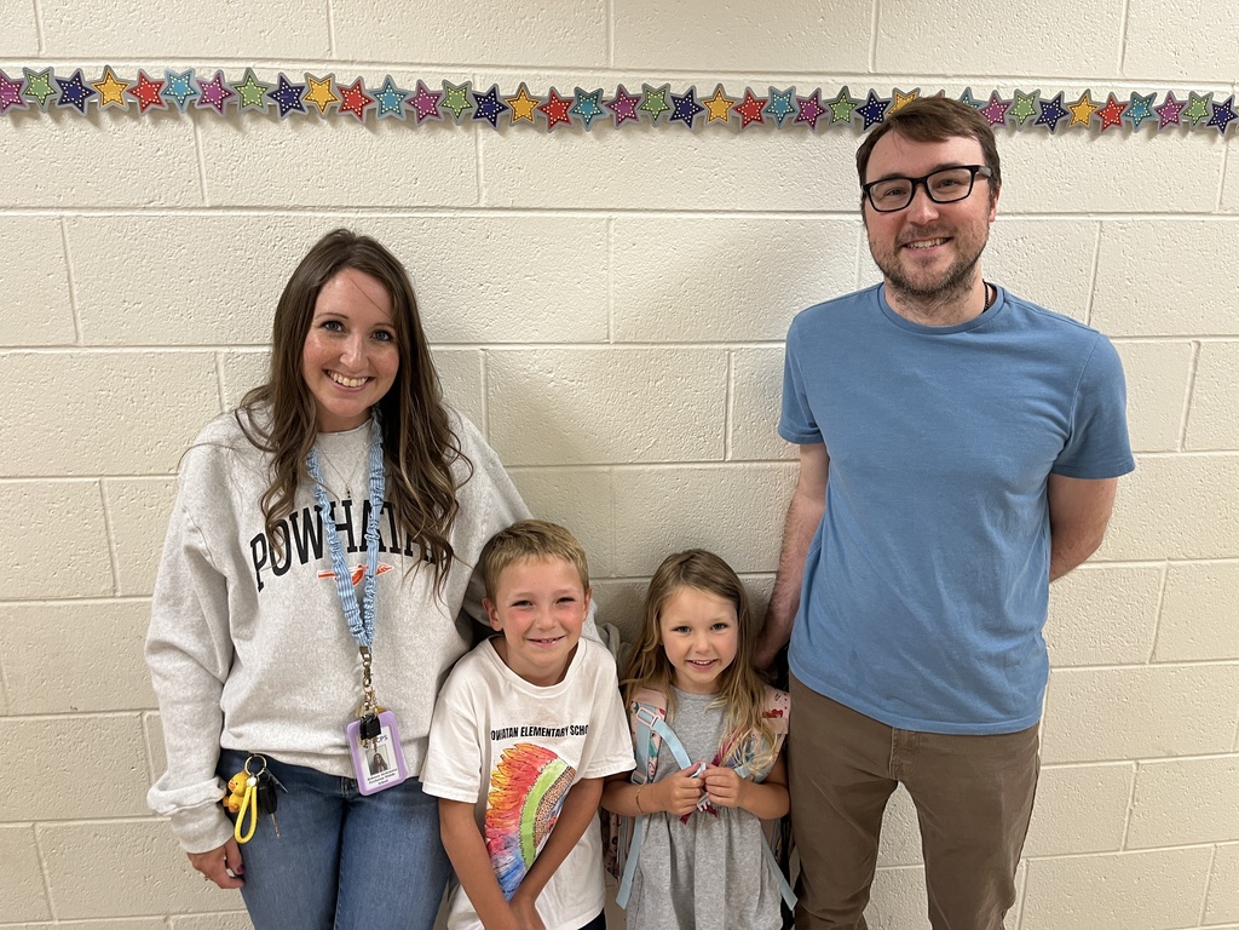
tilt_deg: -14.9
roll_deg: -1.2
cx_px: 620
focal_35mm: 26
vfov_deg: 53.1
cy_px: 465
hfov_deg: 67.3
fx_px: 931
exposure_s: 1/60
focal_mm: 5.1
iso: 160
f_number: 1.6
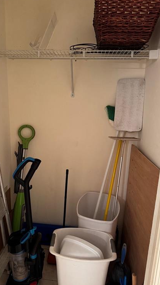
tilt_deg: -11.3
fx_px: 204
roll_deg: +0.3
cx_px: 63
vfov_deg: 69.9
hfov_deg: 42.6
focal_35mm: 27
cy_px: 142
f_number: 1.78
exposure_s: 1/60
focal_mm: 6.76
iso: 400
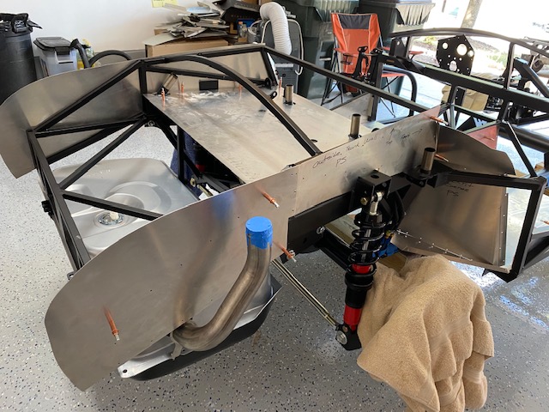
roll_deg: -3.9
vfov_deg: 53.1
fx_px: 412
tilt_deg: -31.6
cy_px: 206
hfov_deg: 67.3
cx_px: 274
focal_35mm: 26
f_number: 1.8
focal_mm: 4.25
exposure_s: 1/60
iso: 160
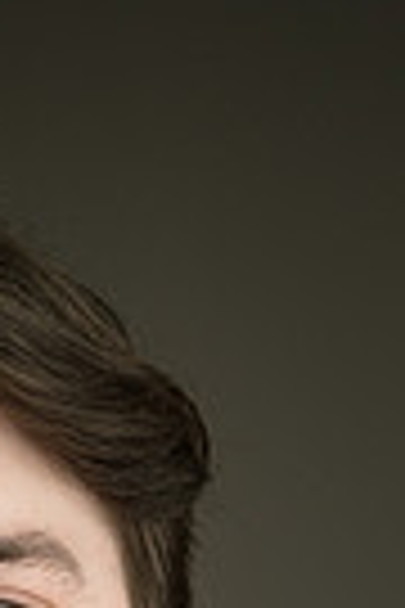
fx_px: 5923
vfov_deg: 5.8
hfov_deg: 3.9
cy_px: 1009
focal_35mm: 351
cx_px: -108
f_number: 3.2
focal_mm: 105
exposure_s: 1/160
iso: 640
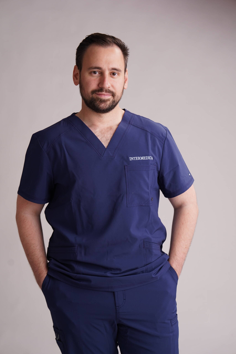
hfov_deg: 19.5
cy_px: 177
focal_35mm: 70
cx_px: 118
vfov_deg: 28.8
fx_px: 688
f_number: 4.5
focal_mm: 70
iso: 500
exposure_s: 1/125
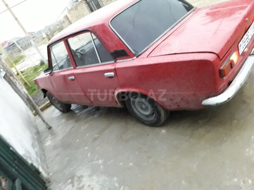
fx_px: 198
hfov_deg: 65.3
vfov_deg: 51.4
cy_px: 95
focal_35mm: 27
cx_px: 127
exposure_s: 1/17
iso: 800
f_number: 1.9
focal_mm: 3.6
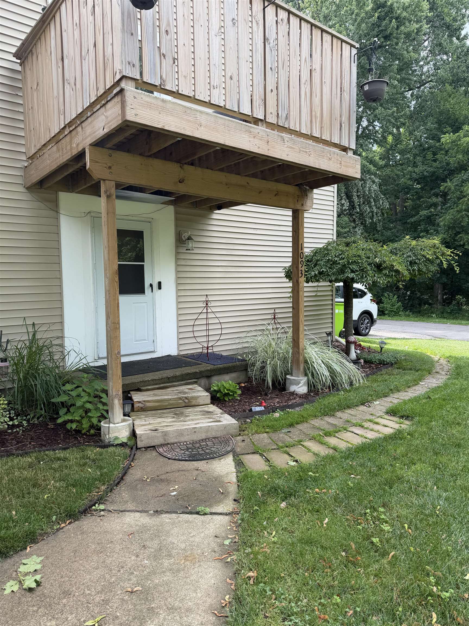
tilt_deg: -3.3
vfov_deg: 71.6
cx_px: 234
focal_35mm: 24
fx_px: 434
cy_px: 313
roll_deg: +0.1
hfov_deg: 56.8
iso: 80
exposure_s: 1/715
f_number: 1.78
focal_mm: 6.76
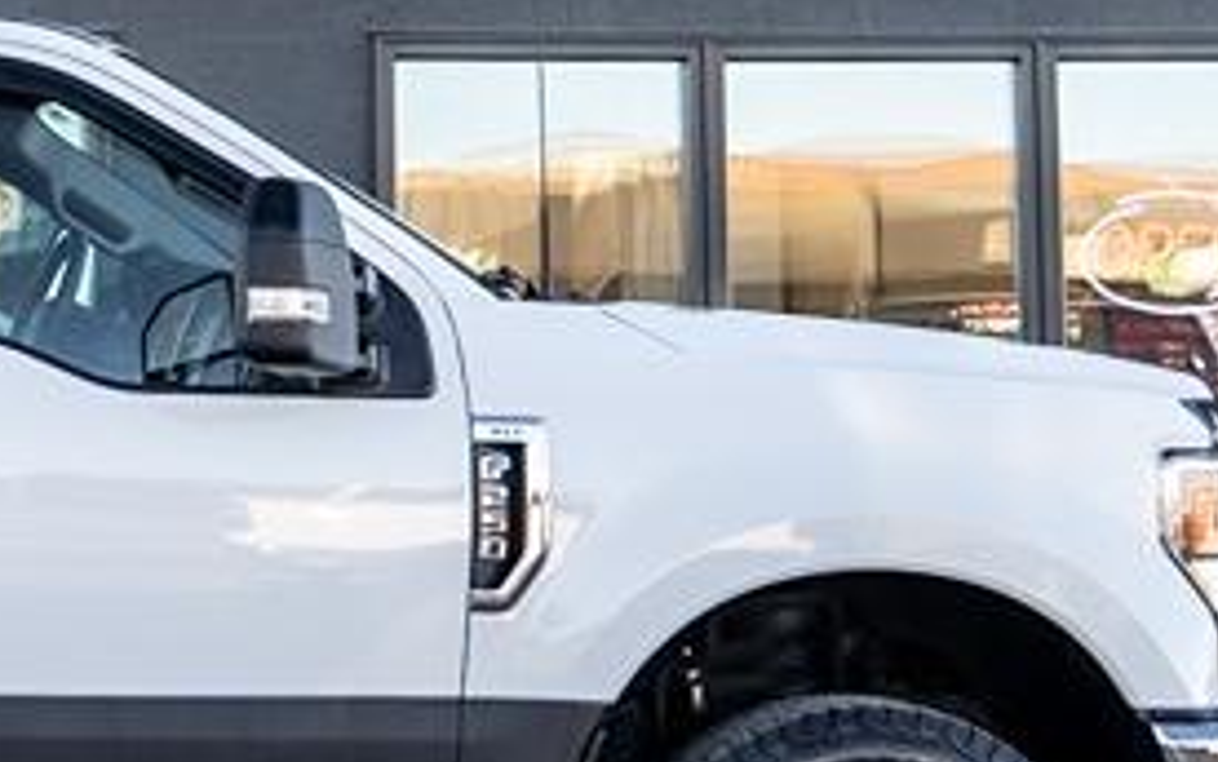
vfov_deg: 8.8
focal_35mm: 148
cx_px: -706
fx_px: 4914
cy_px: 33
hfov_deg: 13.2
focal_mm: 30
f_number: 4
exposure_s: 1/125
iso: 100
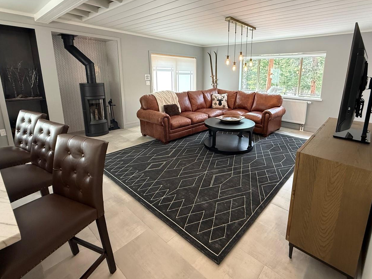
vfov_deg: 70.9
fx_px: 193
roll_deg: -0.8
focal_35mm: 18
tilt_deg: -9.8
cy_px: 113
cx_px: 214
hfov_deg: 87.2
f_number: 2.2
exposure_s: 1/120
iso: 640
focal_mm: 2.22
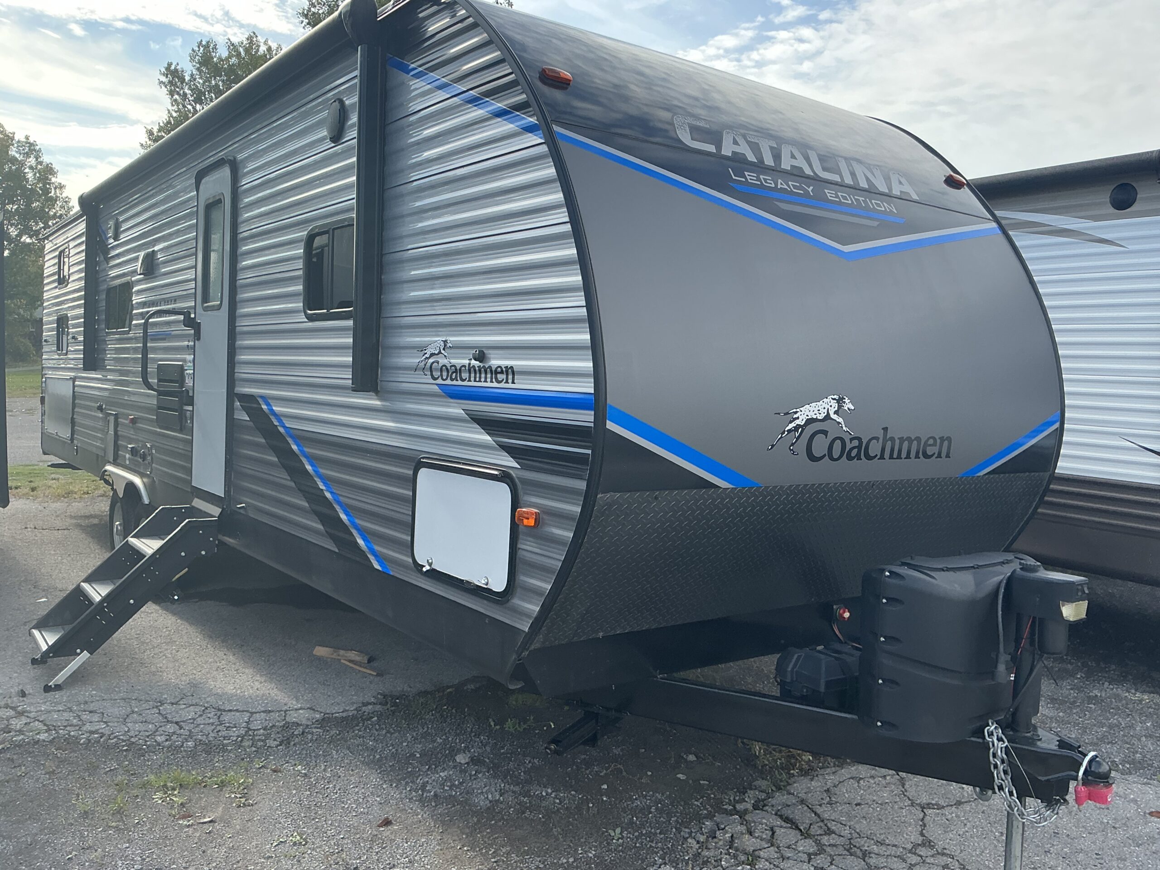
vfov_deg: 49.7
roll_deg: +0.4
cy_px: 435
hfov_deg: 63.4
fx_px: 938
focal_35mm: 28
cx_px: 580
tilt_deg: -5.6
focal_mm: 3
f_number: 1.8
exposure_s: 1/674
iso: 25
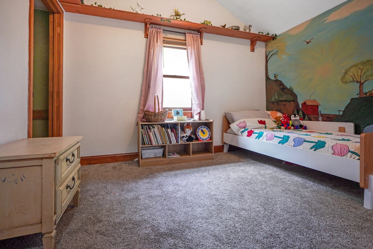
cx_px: 186
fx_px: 171
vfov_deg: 72.0
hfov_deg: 95.0
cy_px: 124
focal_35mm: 16
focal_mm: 11
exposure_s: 1/80
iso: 250
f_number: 1.8
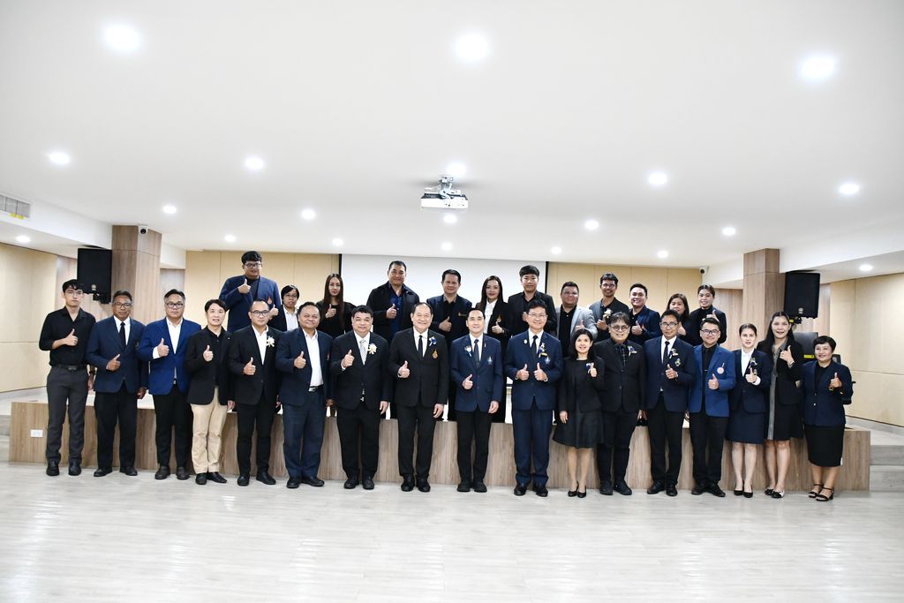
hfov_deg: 67.4
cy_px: 302
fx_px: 678
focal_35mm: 27
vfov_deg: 47.9
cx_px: 452
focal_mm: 18
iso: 3200
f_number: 3.5
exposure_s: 1/125
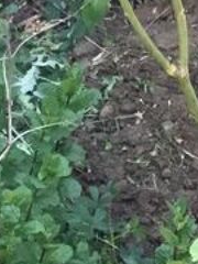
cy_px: 239
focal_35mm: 172
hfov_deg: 8.5
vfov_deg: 11.4
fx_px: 1312
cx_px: -91
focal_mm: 3.3
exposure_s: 1/33
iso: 32
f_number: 2.4
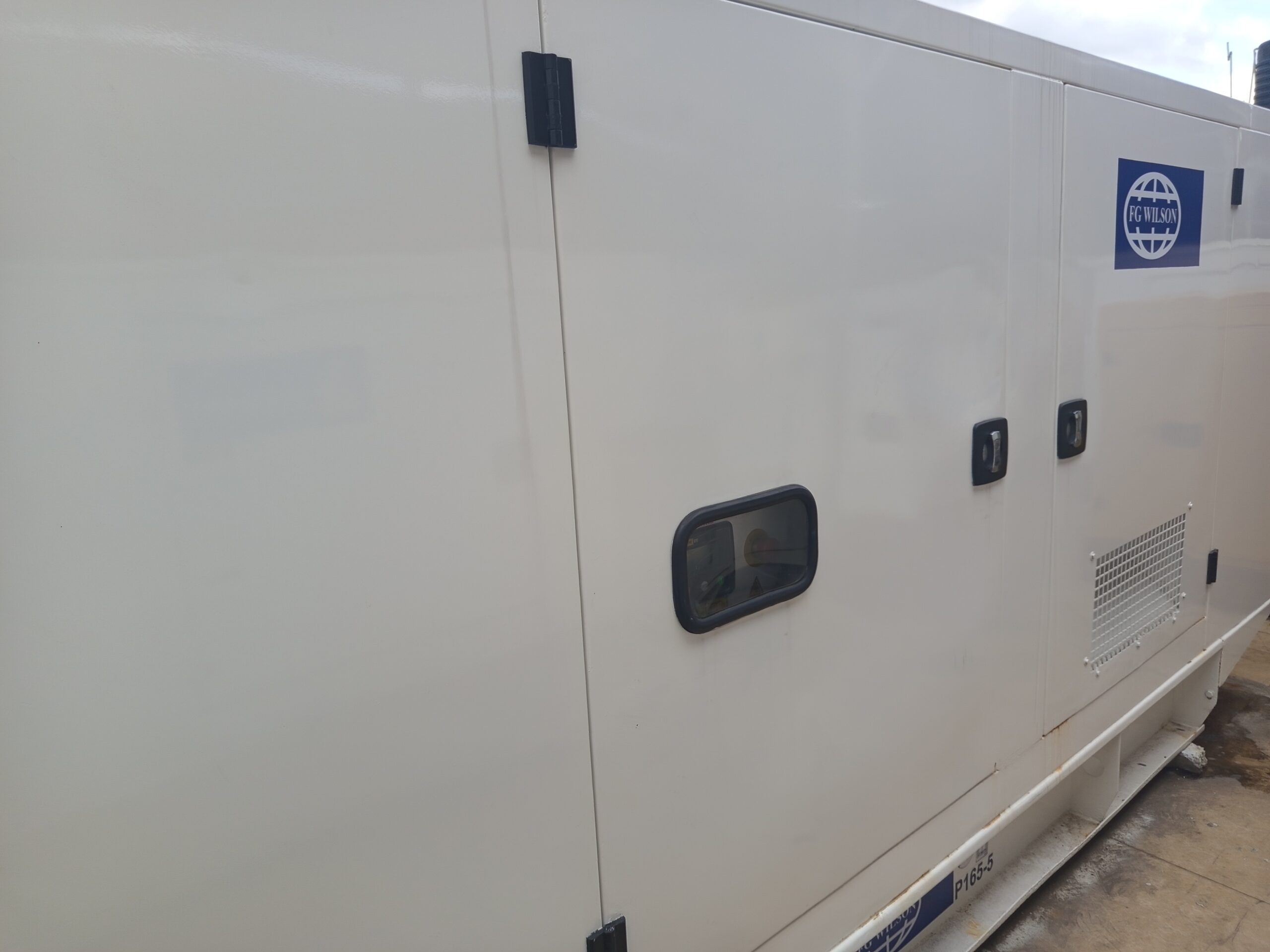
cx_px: 635
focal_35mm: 24
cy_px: 476
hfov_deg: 71.6
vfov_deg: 56.8
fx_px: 881
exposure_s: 1/481
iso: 51
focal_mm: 5.24
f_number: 1.7
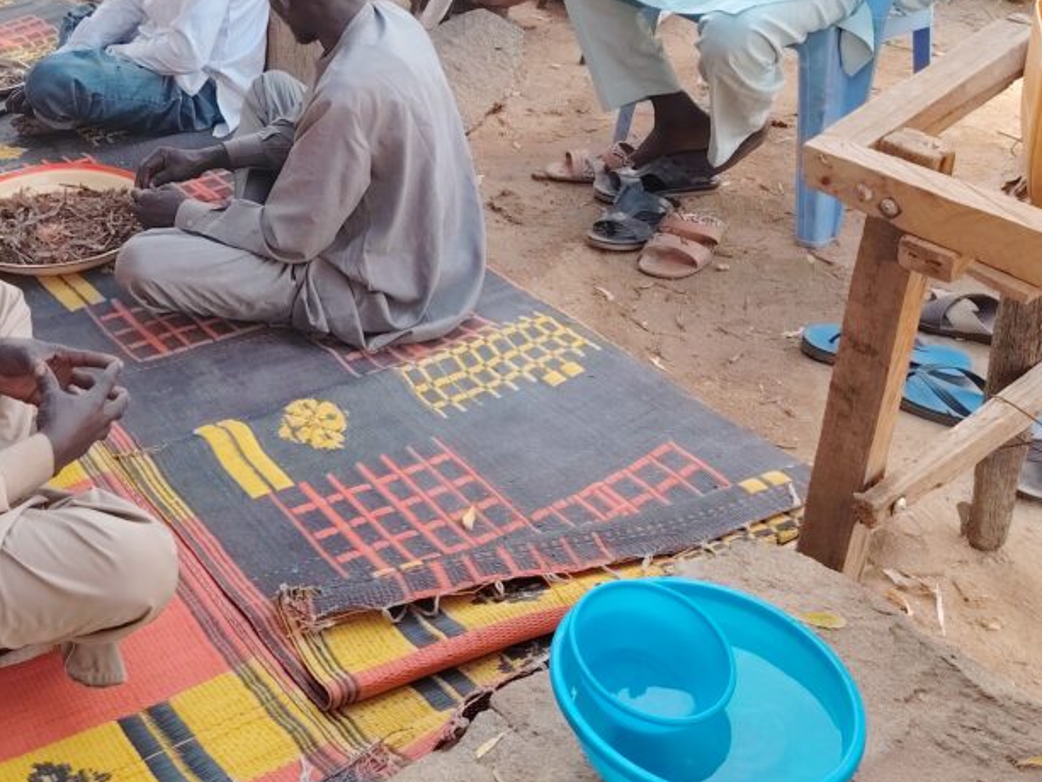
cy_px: 76
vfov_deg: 29.6
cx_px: 199
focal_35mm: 47
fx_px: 1415
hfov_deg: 38.8
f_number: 1.75
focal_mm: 5.25
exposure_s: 1/100
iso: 100
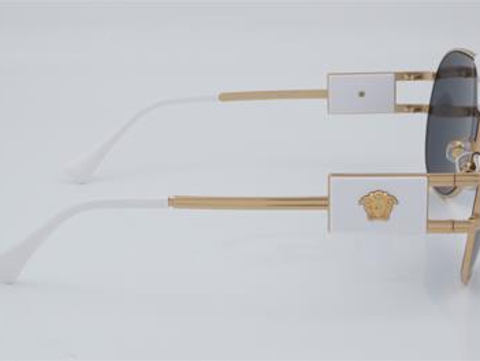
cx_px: 245
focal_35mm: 82
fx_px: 1138
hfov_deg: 23.8
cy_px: 180
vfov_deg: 18.0
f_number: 32
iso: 100
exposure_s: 1/4
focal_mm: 50
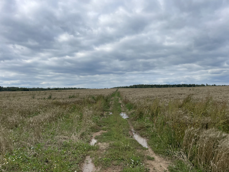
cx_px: 114
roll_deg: +2.8
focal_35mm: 26
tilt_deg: +4.1
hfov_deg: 67.3
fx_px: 172
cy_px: 86
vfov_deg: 53.1
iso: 32
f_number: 1.6
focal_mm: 4.2
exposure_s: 1/4464
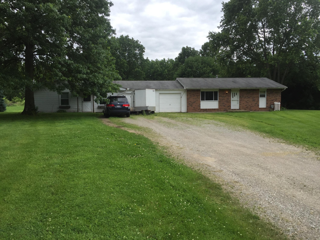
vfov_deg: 48.2
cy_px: 120
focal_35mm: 29
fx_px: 268
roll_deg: -0.3
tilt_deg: -3.4
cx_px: 160
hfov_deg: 61.7
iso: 32
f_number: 2.2
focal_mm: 4.15
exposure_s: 1/1199
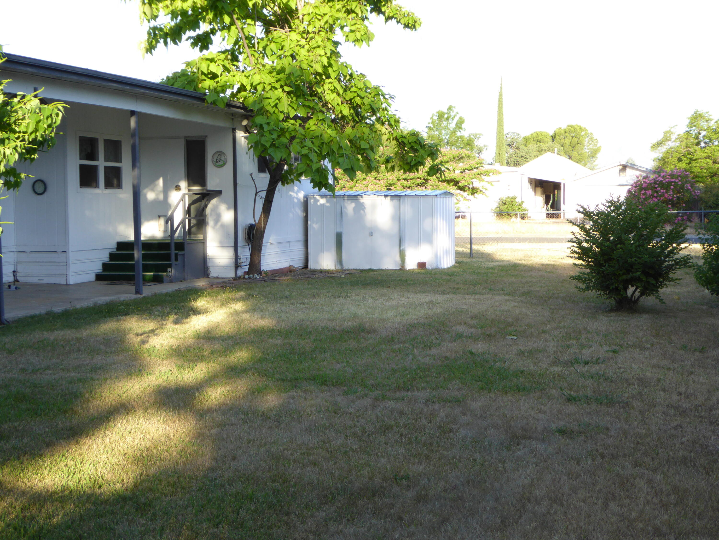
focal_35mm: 50
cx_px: 360
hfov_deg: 38.2
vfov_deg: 29.1
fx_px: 1039
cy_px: 270
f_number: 4.1
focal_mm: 9
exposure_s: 1/125
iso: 100
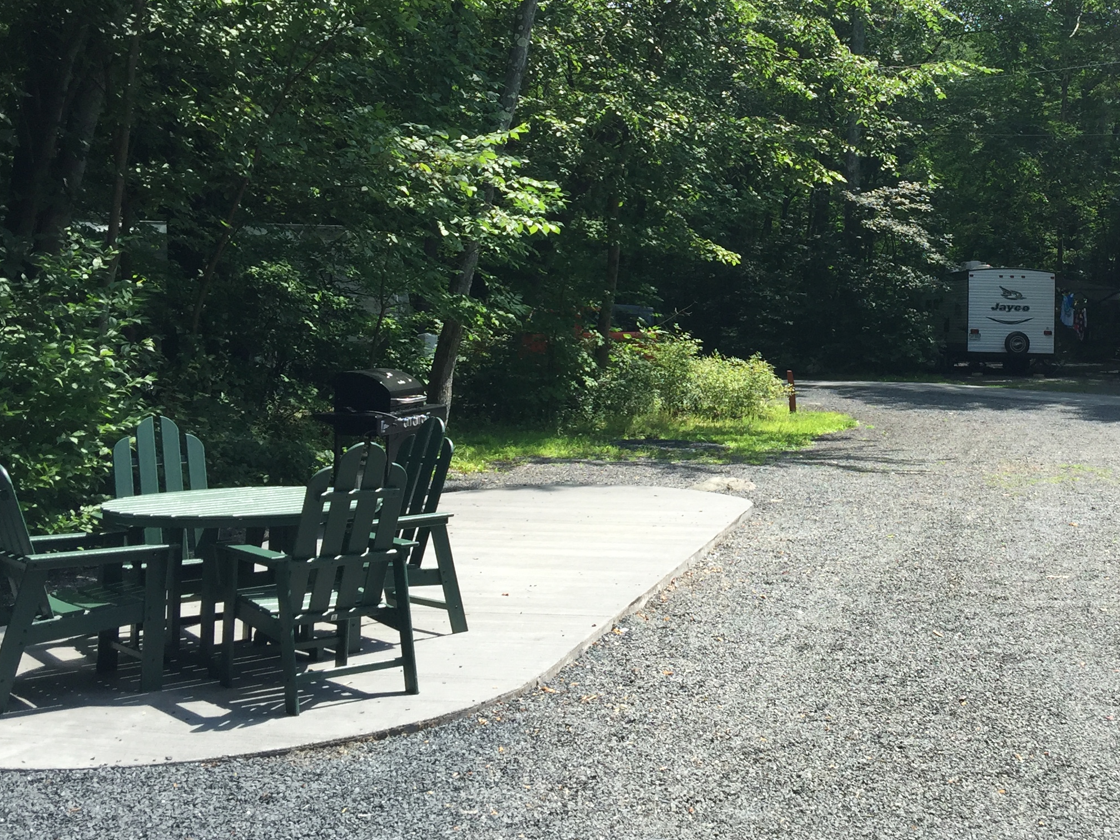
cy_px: 276
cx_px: 813
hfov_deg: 39.5
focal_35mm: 47
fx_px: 1521
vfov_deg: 30.6
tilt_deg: +3.5
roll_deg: -2.1
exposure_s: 1/791
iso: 32
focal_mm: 4.15
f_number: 2.2
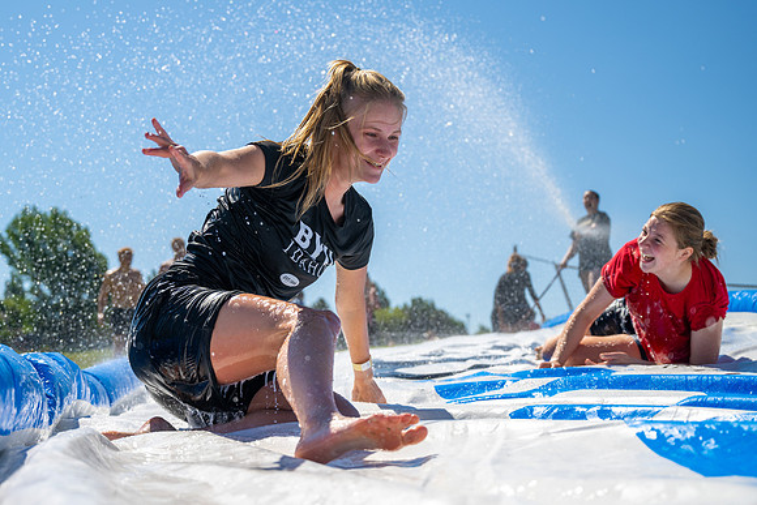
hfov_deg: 31.9
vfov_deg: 21.6
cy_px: 206
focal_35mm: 63
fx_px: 1319
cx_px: 309
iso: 100
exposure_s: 1/1600
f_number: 4
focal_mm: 53
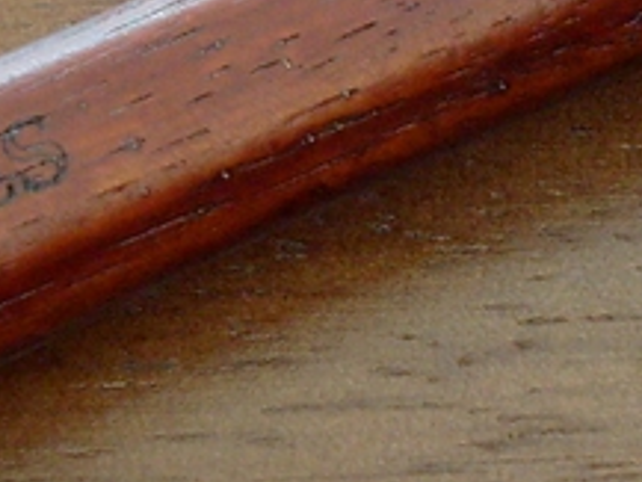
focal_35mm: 339
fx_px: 6291
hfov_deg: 5.8
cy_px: 127
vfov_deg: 4.4
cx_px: 305
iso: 200
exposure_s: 1/20
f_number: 3.9
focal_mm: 12
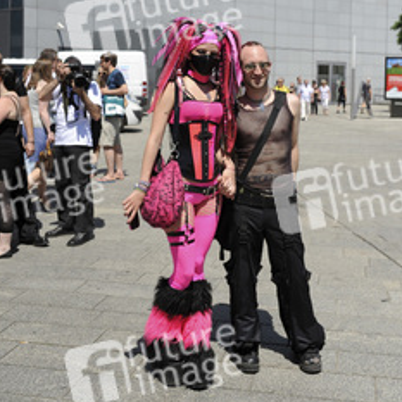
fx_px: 670
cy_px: 107
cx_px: 204
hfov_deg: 33.4
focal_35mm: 51
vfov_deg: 32.8
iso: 320
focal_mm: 35
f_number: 6.3
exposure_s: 1/2000
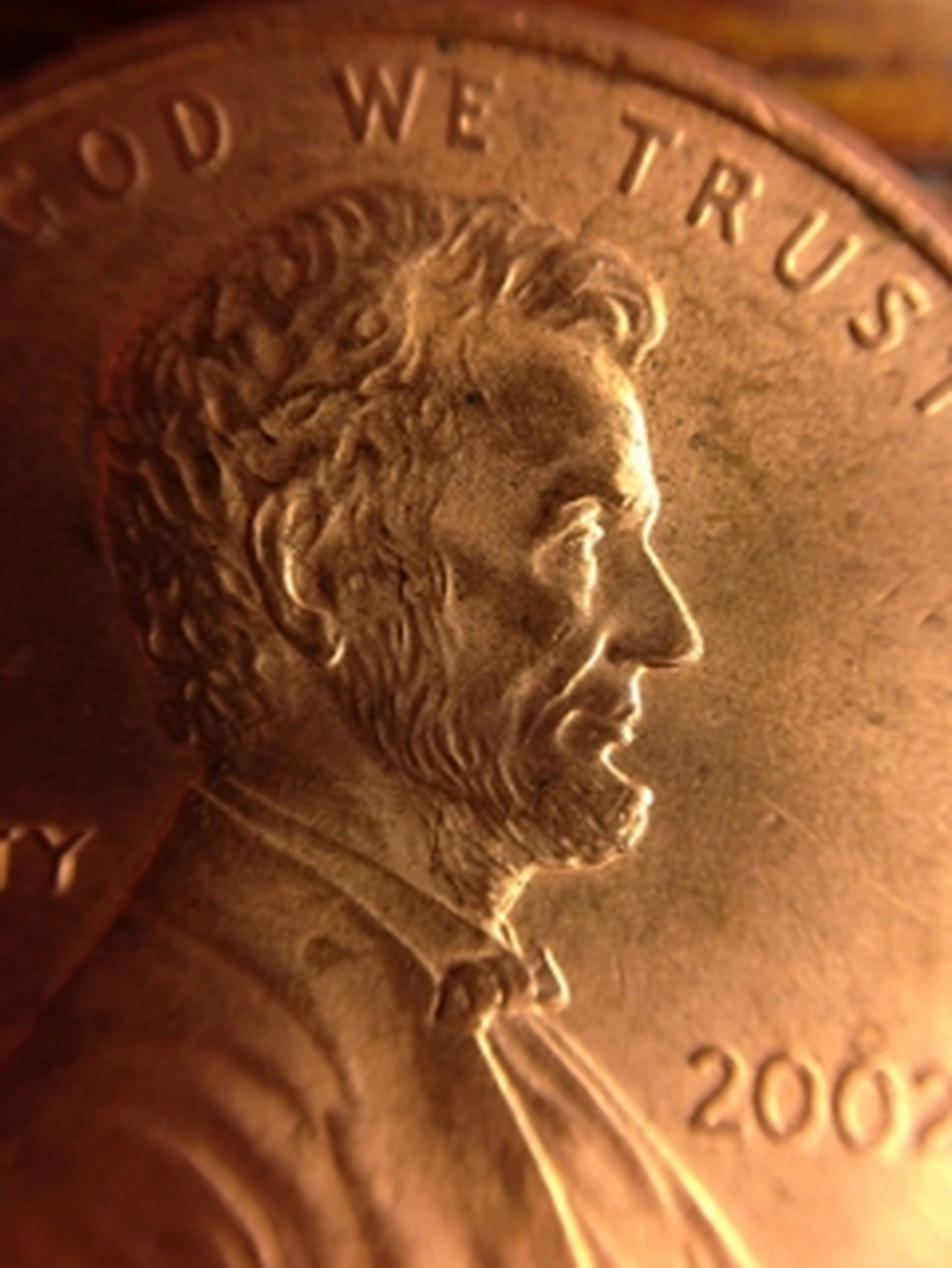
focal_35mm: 36
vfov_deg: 51.3
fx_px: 1319
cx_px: 468
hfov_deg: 39.7
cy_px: 644
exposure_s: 1/30
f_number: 2.4
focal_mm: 4.12
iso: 50
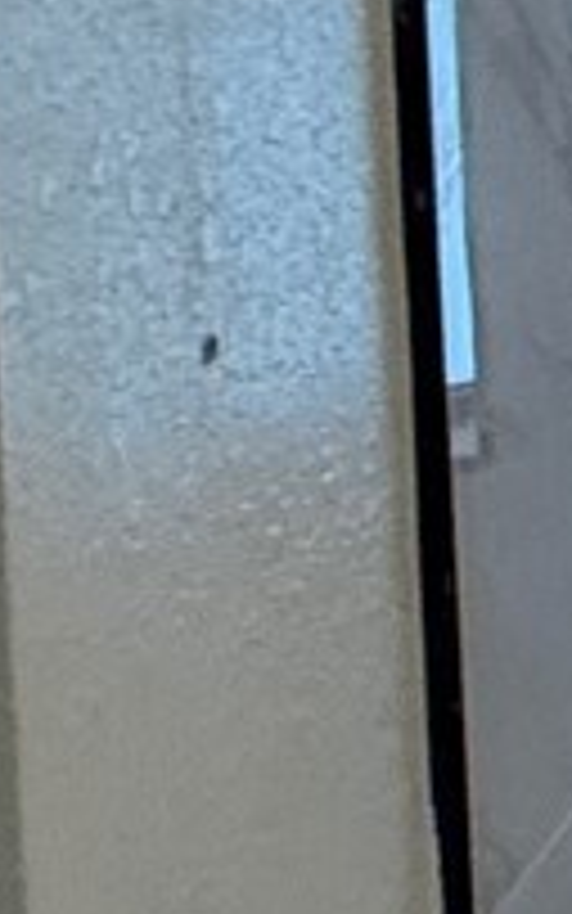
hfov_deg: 5.2
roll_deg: +1.2
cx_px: 3414
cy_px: -432
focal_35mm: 117
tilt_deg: -1.1
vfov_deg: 16.4
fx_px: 2916
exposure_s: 1/120
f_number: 2.2
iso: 80
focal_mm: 2.22
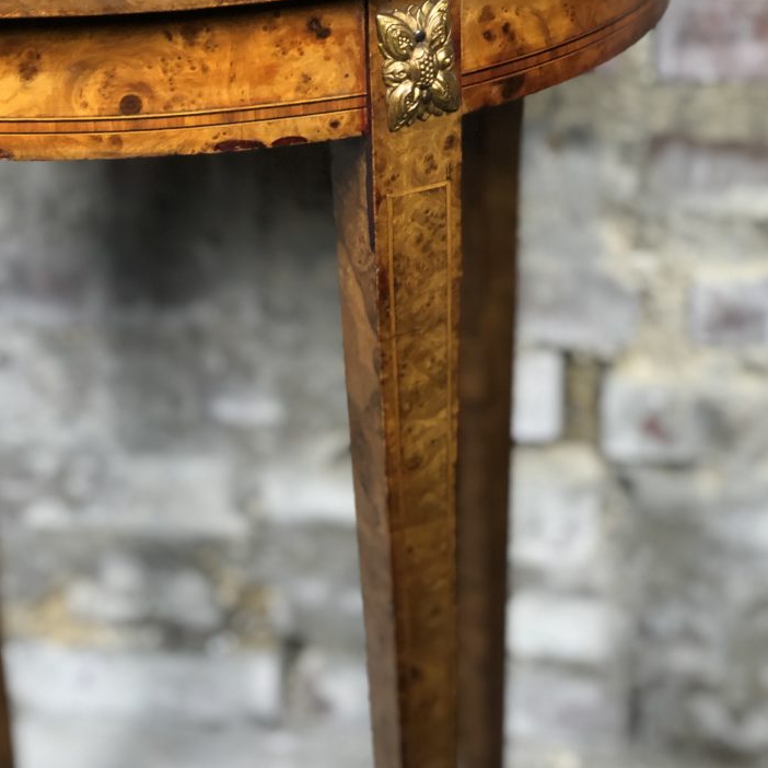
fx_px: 1682
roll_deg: +1.5
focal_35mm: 67
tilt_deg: -27.0
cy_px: 253
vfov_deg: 25.6
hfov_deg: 25.7
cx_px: 404
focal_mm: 6
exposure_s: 1/25
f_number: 2.4
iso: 160
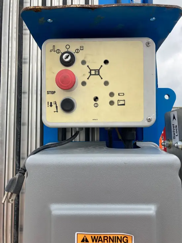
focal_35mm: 28
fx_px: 196
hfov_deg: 49.8
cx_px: 91
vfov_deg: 63.4
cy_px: 122
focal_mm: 3.99
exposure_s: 1/121
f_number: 1.8
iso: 25
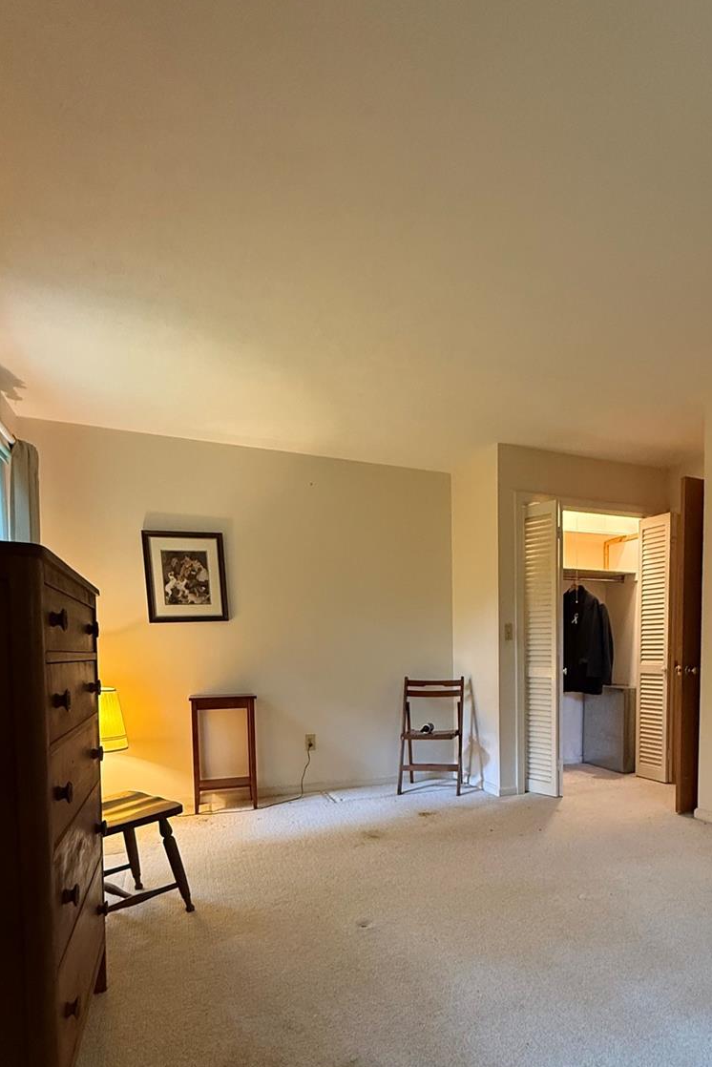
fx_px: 593
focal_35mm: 20
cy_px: 695
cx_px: 441
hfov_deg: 61.2
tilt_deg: -3.9
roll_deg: -0.1
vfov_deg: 81.6
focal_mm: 2.22
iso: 640
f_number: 2.2
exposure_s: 1/60
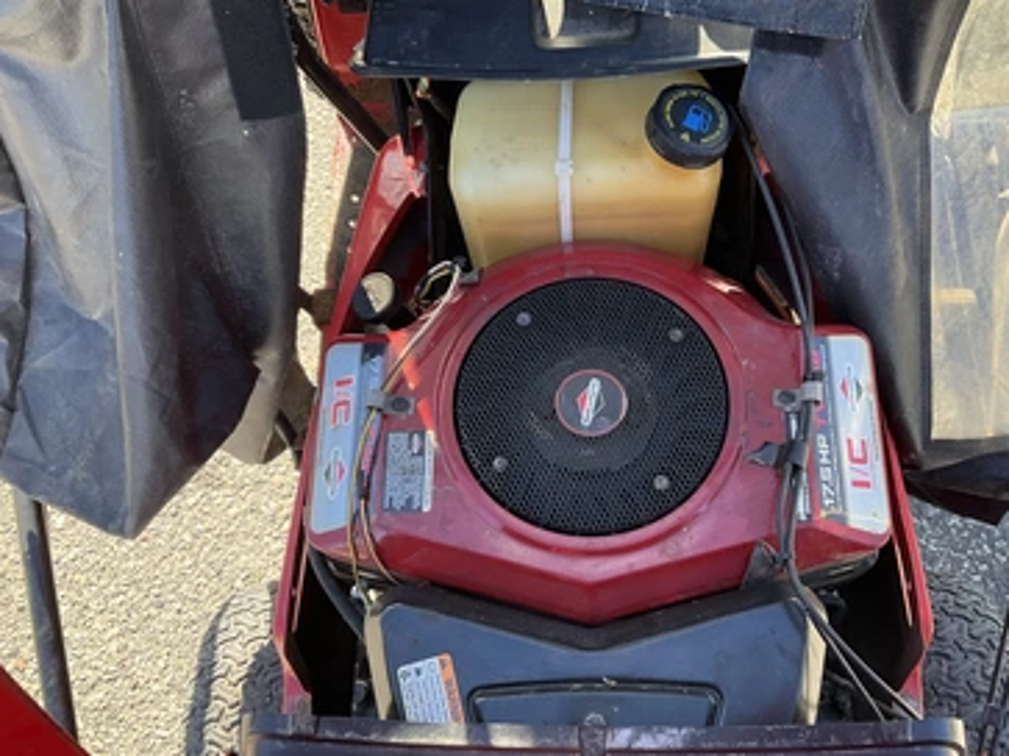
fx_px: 932
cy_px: 409
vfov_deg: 44.1
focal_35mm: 32
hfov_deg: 56.8
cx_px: 542
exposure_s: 1/165
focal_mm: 3
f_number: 1.8
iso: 32
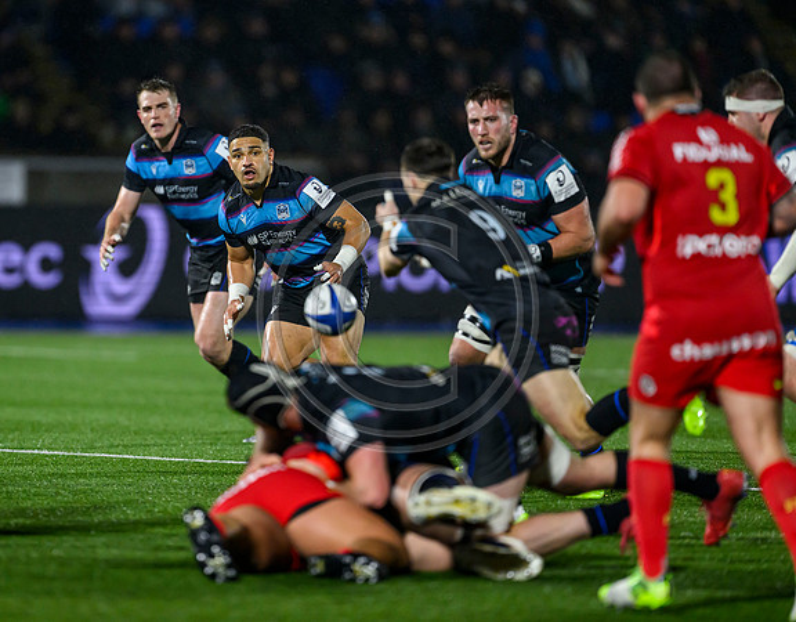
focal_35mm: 502
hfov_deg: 3.9
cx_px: 269
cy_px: 311
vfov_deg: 3.0
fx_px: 11717
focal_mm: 400
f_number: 3.2
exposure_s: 1/1600
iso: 3200
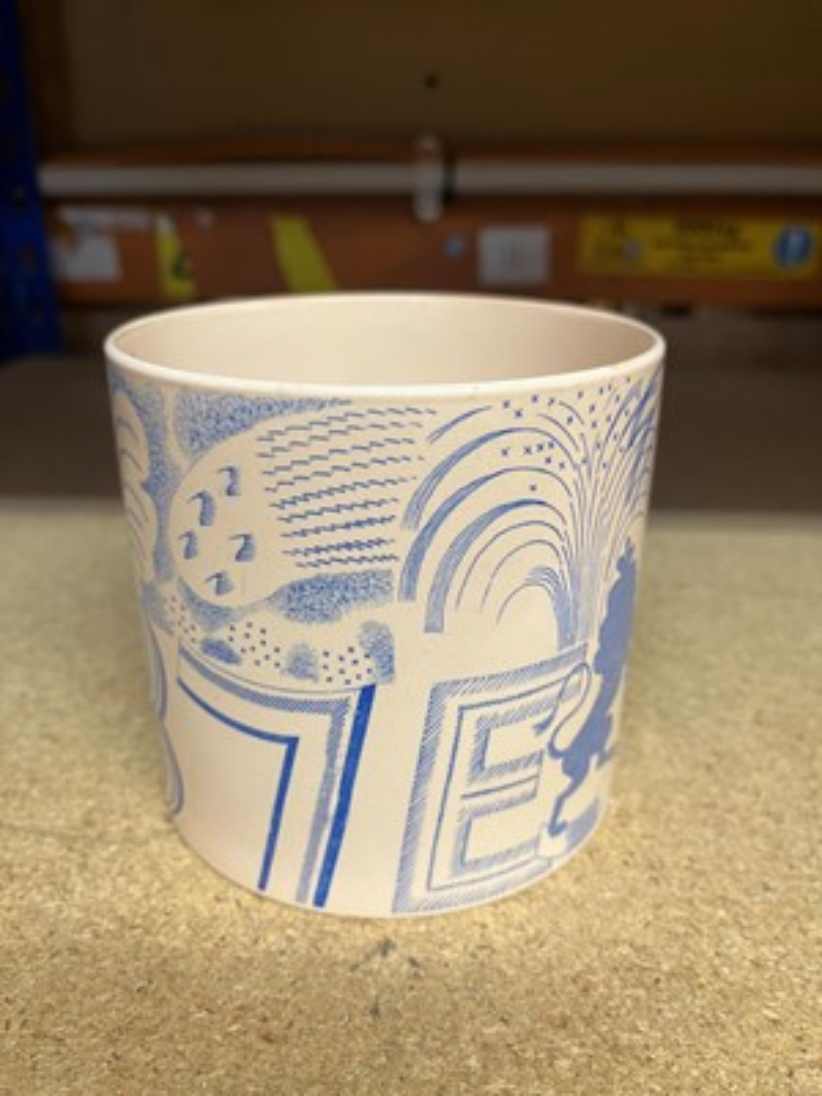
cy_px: 548
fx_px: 823
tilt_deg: -23.9
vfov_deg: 67.3
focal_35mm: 26
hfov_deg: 53.1
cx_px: 411
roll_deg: -0.8
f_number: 1.6
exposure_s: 1/50
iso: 80
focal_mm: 5.1
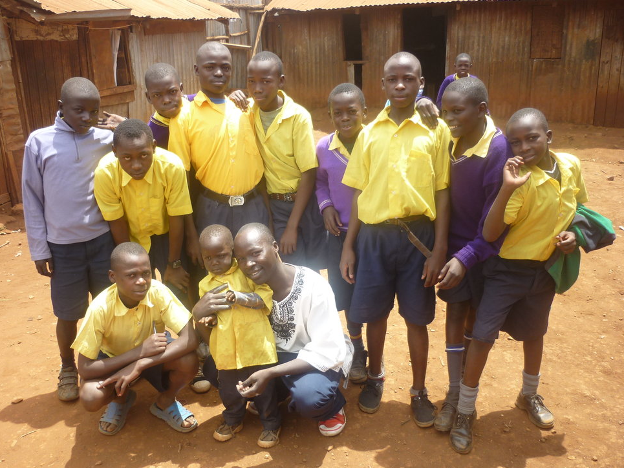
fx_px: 631
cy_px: 238
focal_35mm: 35
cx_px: 297
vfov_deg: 40.7
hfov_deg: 52.6
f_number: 2.8
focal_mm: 5.5
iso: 80
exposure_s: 1/320
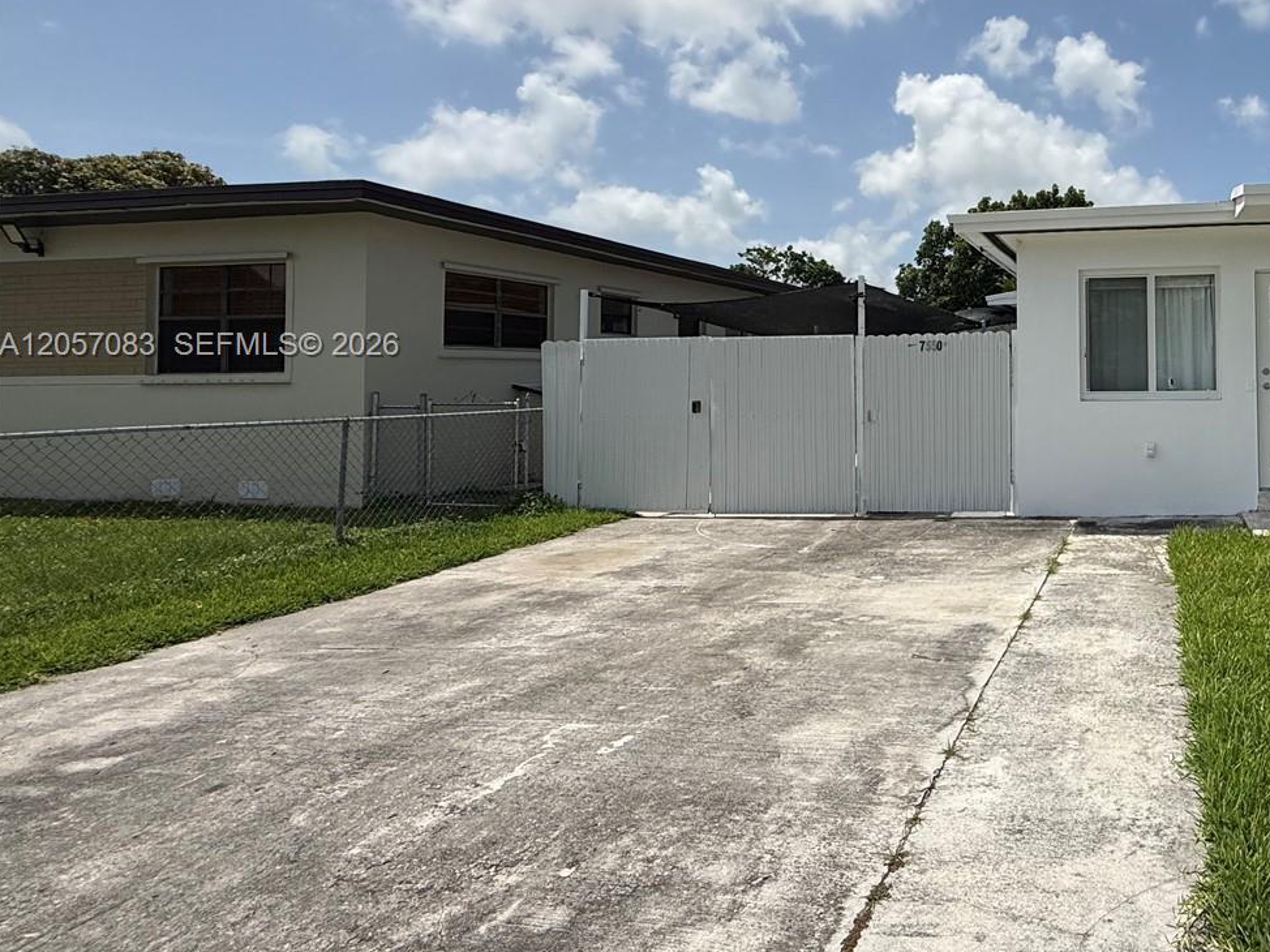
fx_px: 844
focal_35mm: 23
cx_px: 1037
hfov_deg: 66.3
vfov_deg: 58.0
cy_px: 347
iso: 50
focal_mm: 2.22
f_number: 2.2
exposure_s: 1/4762
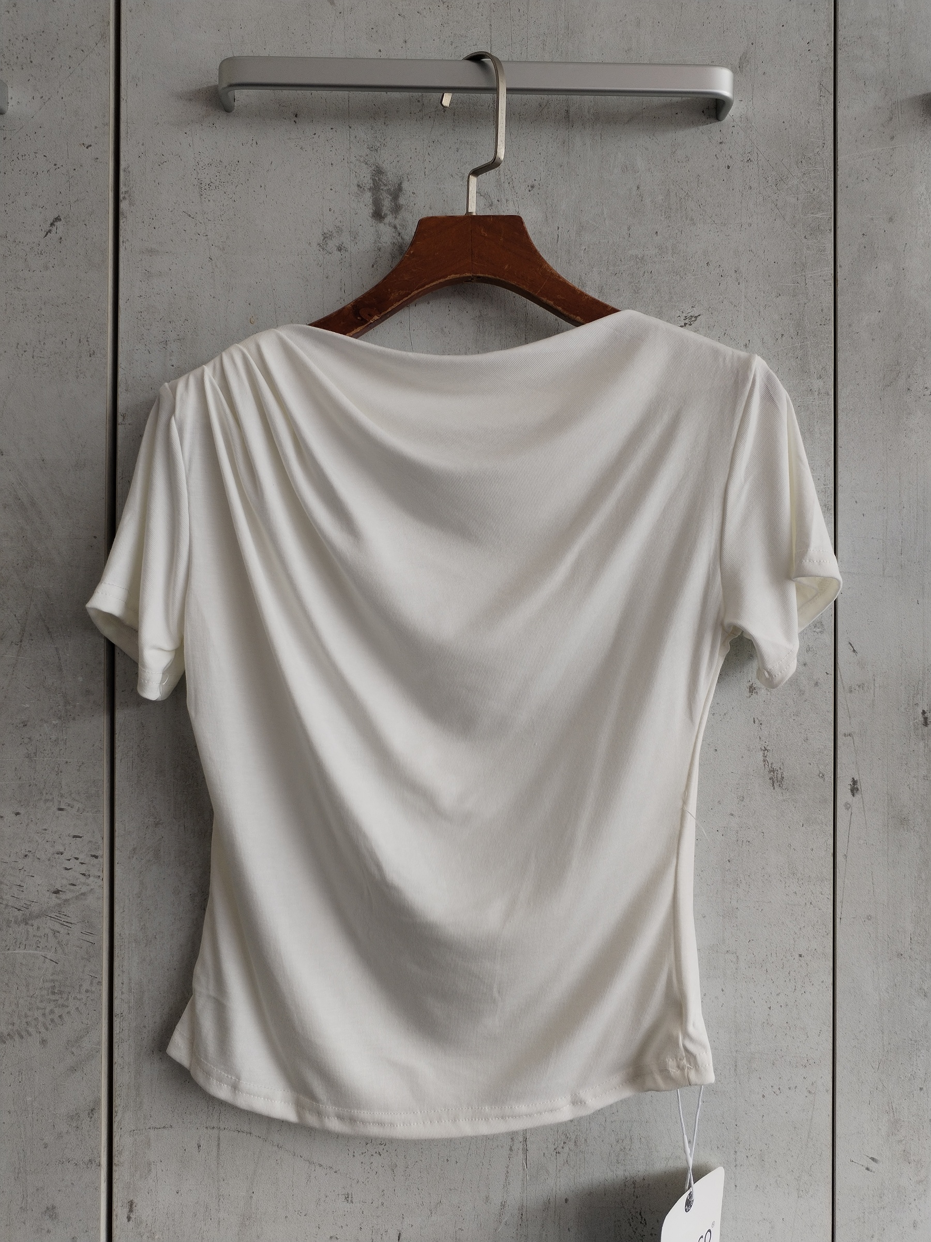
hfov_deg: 48.2
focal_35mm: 29
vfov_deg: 61.7
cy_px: 621
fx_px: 1040
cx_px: 466
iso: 100
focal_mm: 4.75
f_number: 1.8
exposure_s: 1/172
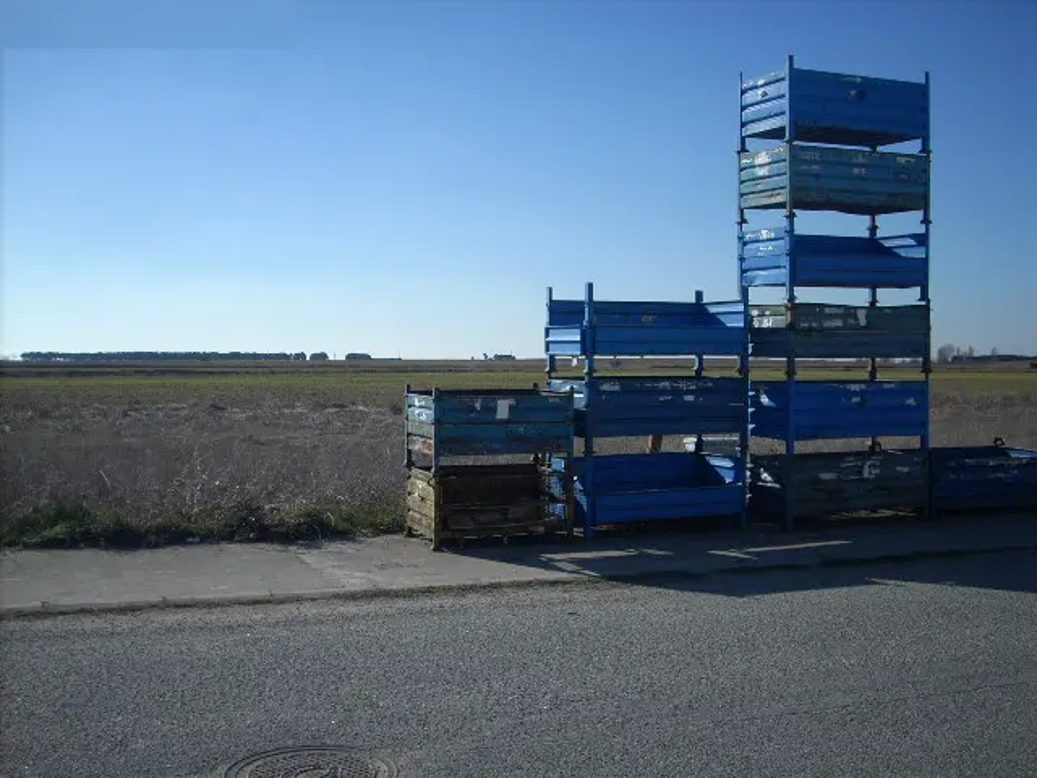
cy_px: 389
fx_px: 1108
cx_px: 518
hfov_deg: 50.1
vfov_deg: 38.7
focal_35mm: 37
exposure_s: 1/458
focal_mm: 6.2
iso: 64
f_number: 5.6
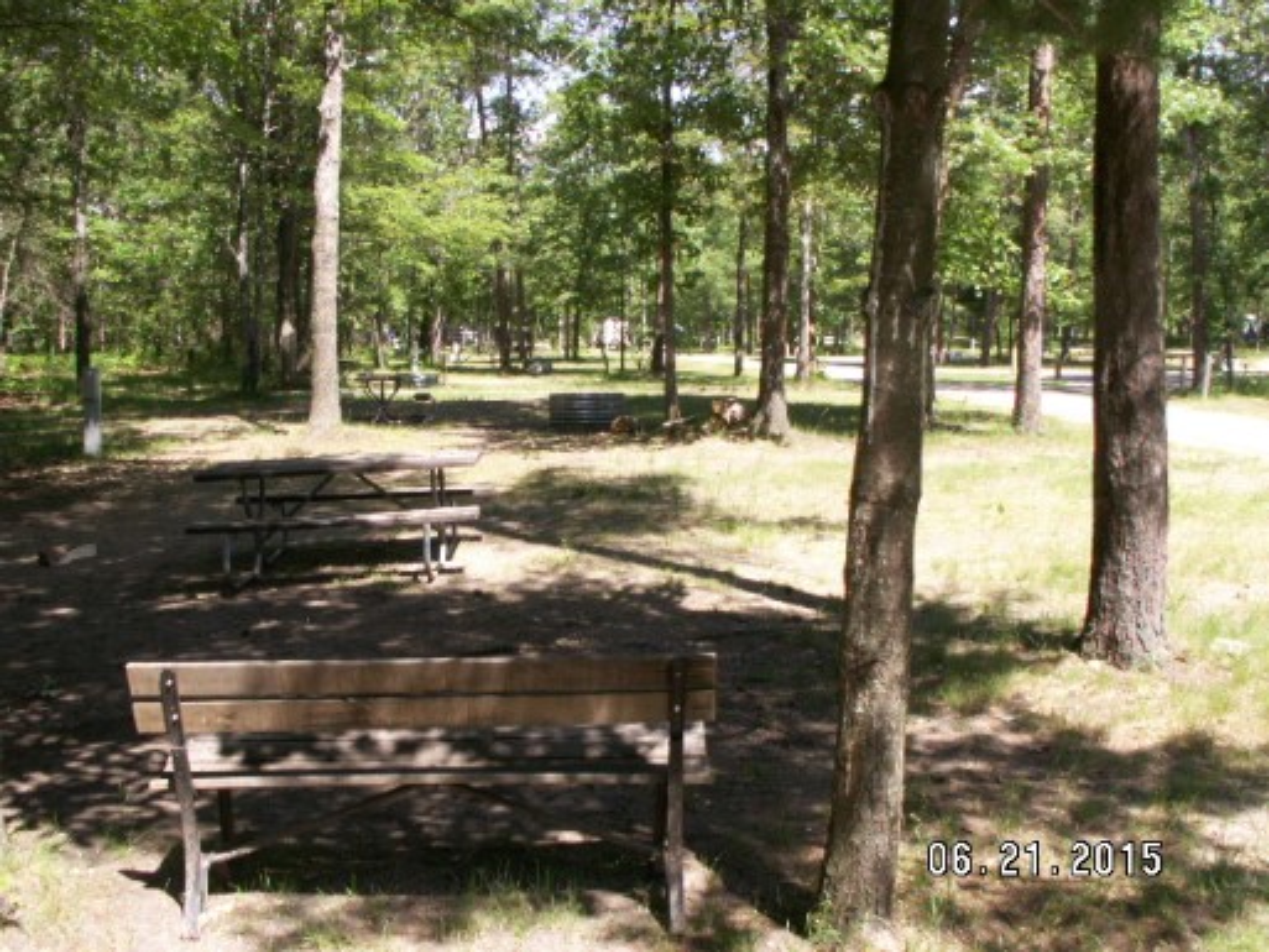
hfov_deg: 52.6
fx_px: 1283
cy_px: 476
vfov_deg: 40.7
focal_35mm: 35
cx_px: 634
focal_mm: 5.86
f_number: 5
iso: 50
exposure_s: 1/100
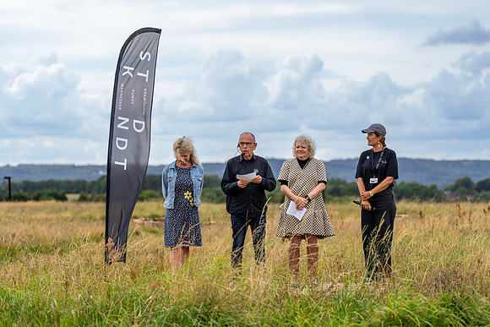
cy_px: 164
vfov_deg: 13.4
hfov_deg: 20.0
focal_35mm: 102
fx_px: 1389
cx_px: 245
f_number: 2.8
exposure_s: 1/640
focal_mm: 102
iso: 80
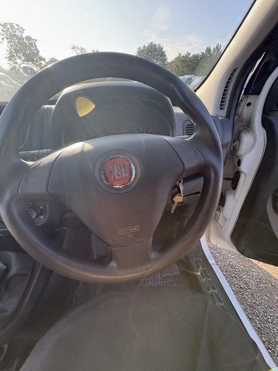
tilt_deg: -33.3
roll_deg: -2.3
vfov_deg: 102.1
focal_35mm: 14
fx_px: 150
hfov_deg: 85.7
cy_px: 186
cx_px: 139
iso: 64
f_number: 2.2
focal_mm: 2.22
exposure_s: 1/153
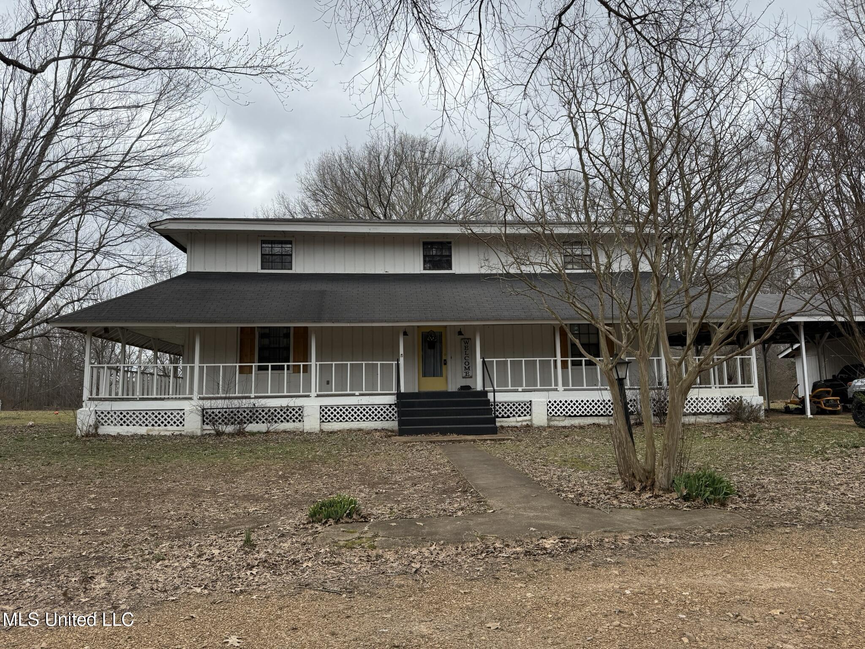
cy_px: 324
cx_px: 432
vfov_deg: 56.8
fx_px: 600
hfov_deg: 71.6
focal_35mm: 24
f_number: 1.78
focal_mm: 6.76
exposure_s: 1/1901
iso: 80
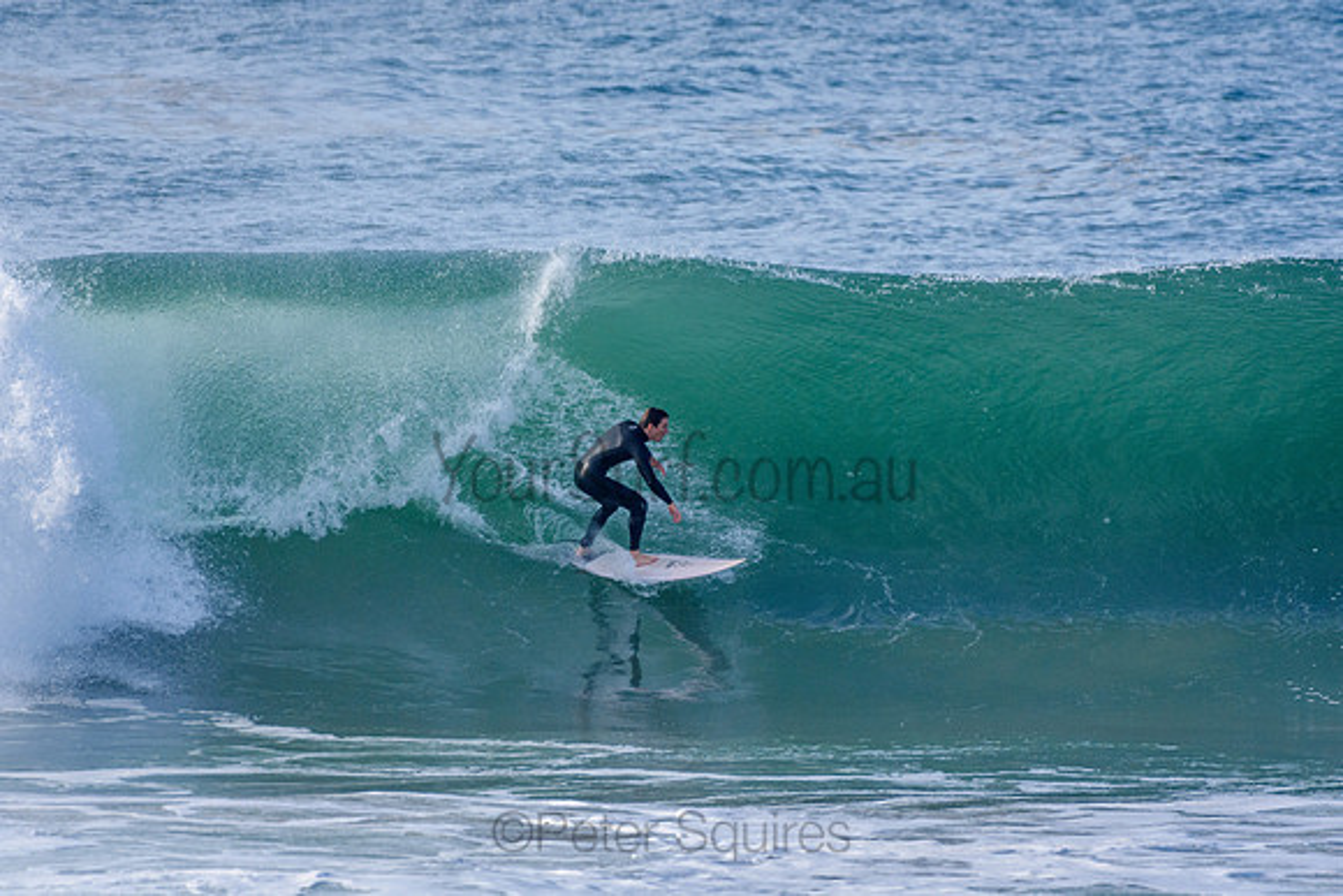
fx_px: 27984
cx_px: 672
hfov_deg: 2.7
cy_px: 448
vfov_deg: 1.8
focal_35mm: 750
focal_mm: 500
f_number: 5.6
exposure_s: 1/2000
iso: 500
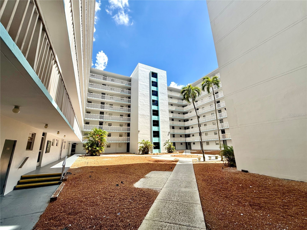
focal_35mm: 14
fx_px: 124
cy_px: 115
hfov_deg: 102.1
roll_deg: +1.8
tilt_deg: +14.7
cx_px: 154
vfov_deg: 85.7
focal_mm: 2.22
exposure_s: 1/1961
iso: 50
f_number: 2.2
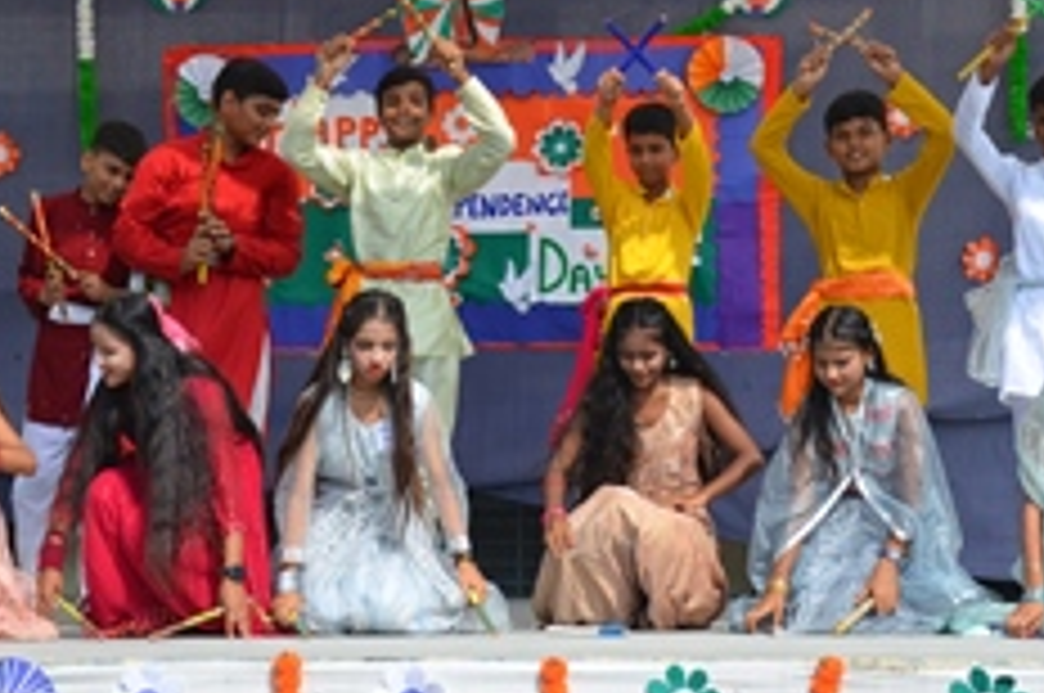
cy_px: 236
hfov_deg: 14.8
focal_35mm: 139
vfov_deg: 9.8
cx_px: 468
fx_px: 4025
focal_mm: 48
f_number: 8
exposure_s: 1/250
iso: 100
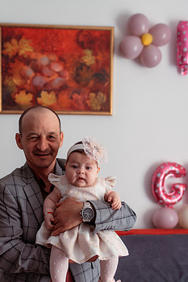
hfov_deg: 29.8
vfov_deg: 43.4
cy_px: 170
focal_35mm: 45
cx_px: 77
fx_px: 353
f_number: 2.5
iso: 800
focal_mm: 35
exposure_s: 1/200
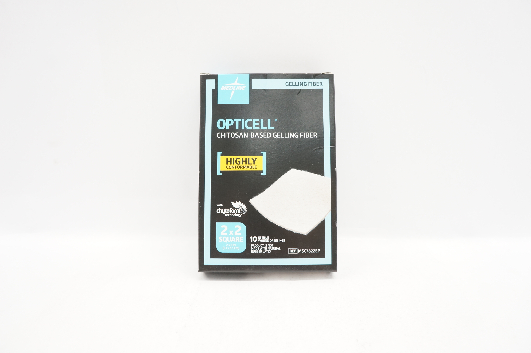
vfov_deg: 47.8
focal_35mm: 27
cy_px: 176
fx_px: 398
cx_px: 266
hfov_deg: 67.4
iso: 400
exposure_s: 1/40
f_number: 5.6
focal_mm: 18
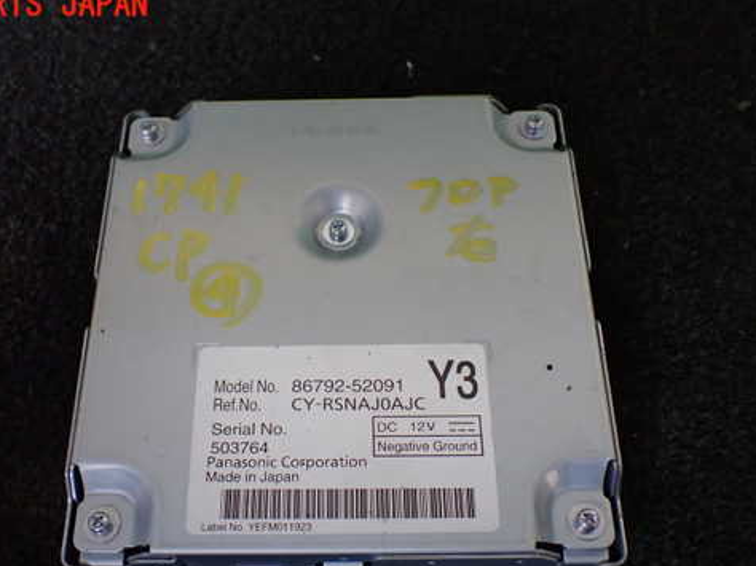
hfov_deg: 48.9
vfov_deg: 37.5
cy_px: 344
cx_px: 337
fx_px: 829
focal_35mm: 38
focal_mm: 5.4
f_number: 2.3
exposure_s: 1/125
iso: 800
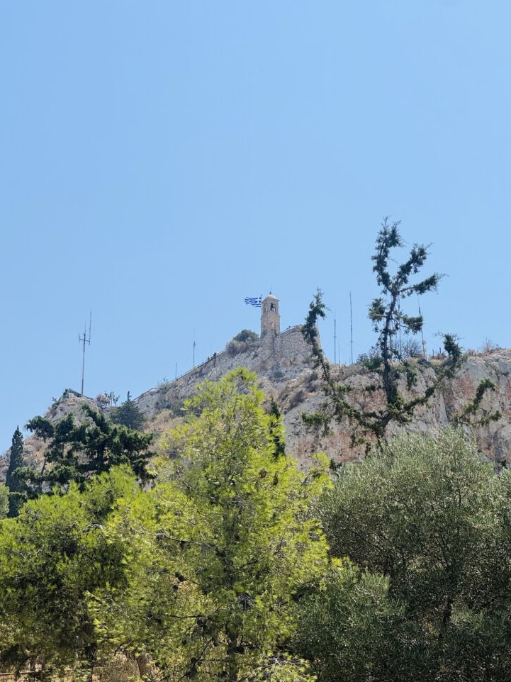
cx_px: 254
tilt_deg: +27.9
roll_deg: +0.3
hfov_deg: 18.0
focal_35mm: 82
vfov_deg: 23.8
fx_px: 1615
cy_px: 351
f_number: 2.8
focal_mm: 9
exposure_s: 1/1429
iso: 25
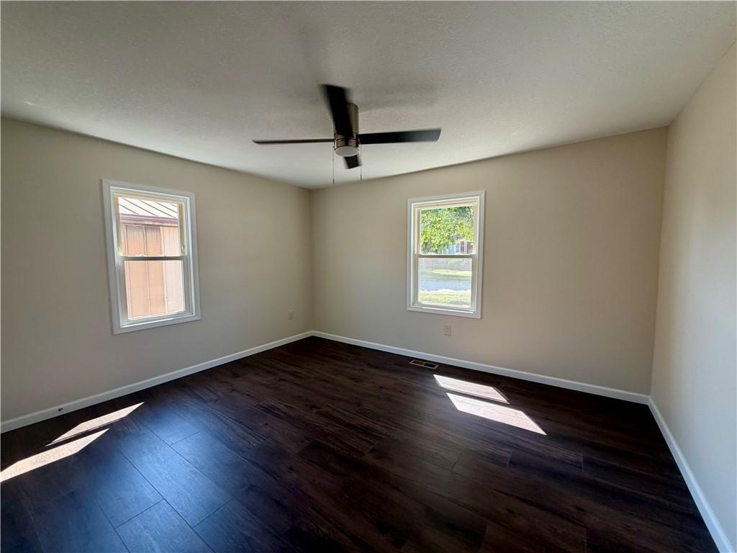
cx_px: 368
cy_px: 276
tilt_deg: -4.0
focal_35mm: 14
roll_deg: +0.5
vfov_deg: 85.7
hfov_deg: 102.1
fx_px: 298
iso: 125
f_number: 2.2
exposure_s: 1/121
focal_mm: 2.22
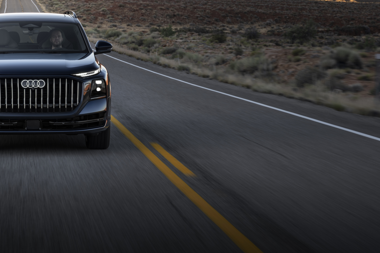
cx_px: 111
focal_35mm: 117
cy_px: 56
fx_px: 1235
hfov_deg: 17.4
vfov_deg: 11.7
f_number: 7.1
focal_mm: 88.3
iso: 125
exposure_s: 1/15
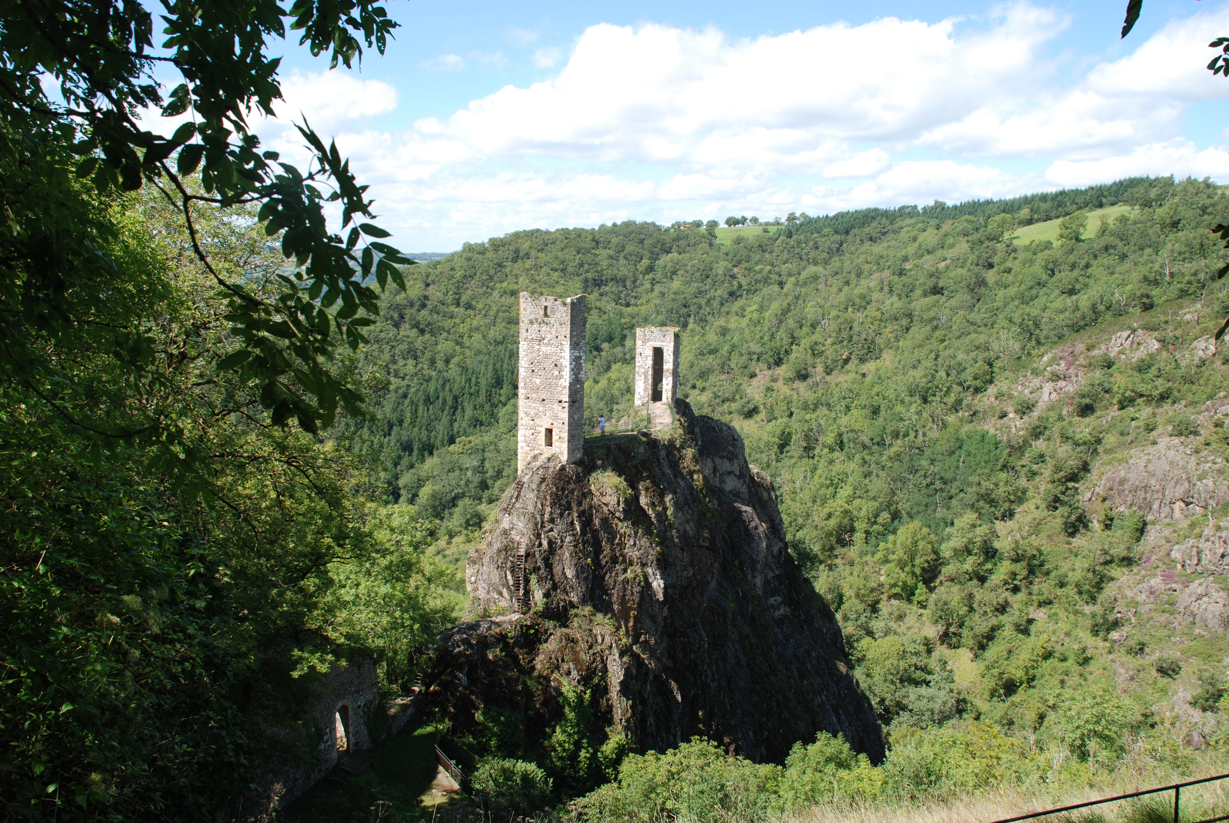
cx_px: 614
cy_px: 412
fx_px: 1025
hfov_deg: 61.9
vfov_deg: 43.7
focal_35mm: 30
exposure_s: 1/160
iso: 100
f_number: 6.3
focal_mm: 20
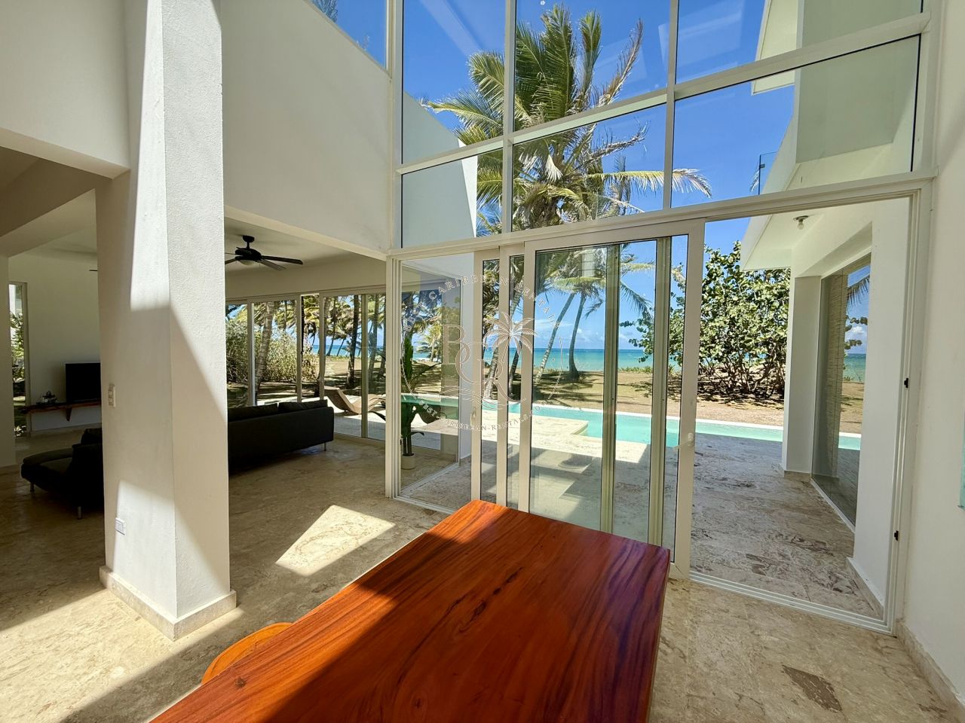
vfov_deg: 85.7
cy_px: 362
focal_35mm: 14
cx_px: 482
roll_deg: -0.7
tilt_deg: -2.5
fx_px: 390
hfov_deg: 102.1
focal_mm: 2.22
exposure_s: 1/1189
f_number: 2.2
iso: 50
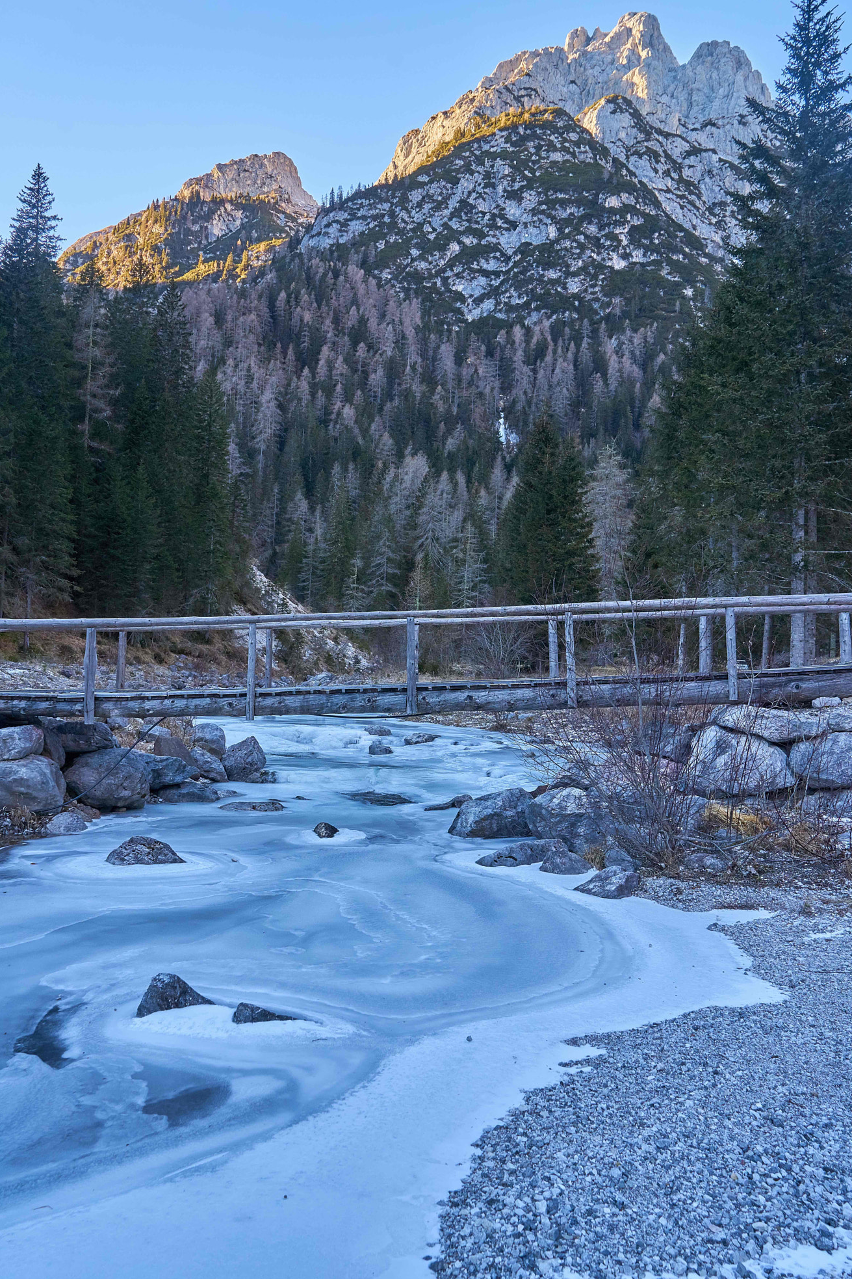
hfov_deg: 51.3
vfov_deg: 71.5
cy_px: 636
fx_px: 888
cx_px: 410
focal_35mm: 25
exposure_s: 1/100
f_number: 8
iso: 400
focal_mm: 24
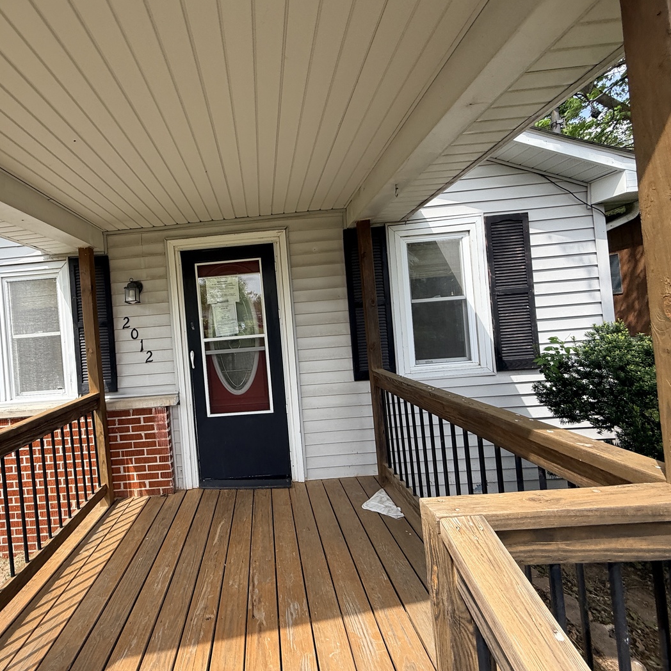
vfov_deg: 84.0
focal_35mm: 17
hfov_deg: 82.1
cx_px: 245
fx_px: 373
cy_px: 328
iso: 40
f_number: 2.2
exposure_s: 1/625
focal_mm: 2.22
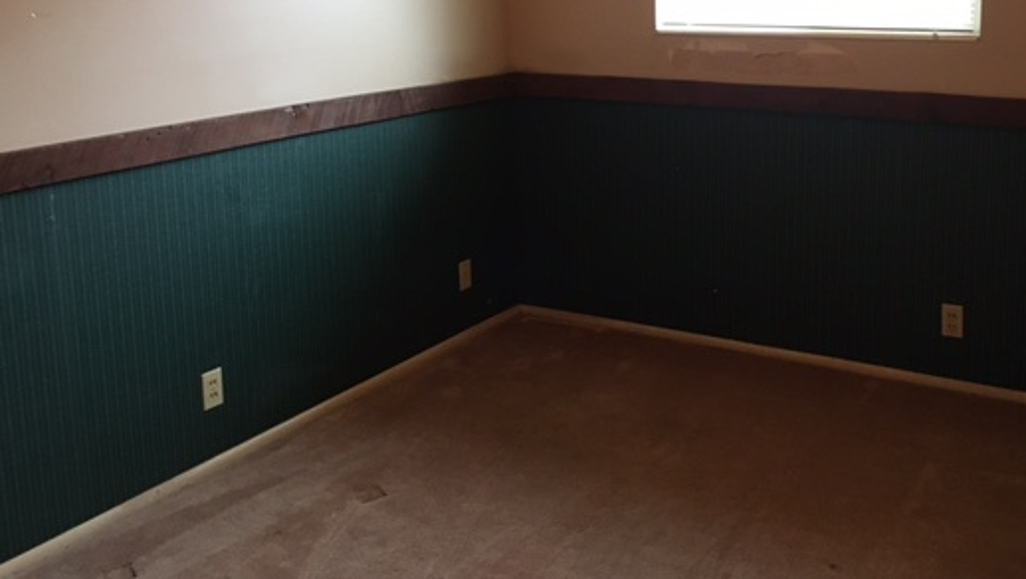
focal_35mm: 39
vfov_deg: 29.9
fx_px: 1062
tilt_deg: -9.0
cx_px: 626
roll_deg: +0.7
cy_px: 135
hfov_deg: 51.2
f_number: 2.2
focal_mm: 4.15
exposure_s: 1/30
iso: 200
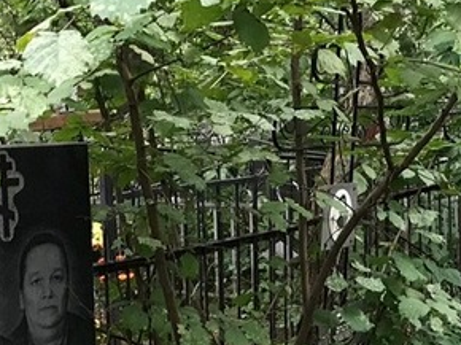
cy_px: 307
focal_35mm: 99
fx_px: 1317
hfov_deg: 19.8
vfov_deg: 14.8
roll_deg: -0.3
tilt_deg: -9.9
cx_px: 264
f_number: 1.8
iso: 40
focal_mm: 3.99
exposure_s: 1/17
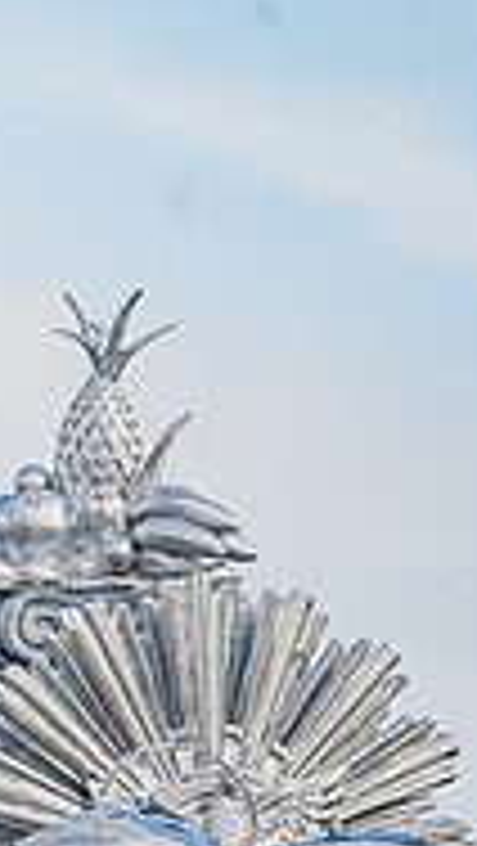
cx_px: -598
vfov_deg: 3.8
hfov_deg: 2.1
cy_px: 752
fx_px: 12682
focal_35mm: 565
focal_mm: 175
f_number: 5.6
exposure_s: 1/1600
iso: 400
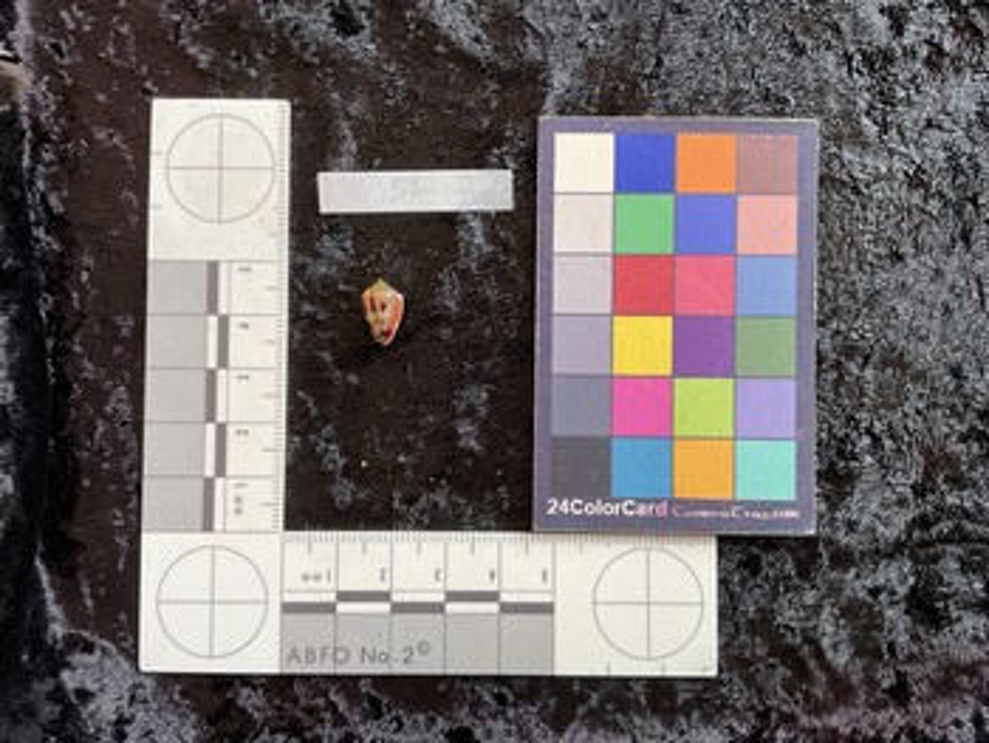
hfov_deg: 61.6
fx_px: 829
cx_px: 494
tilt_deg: -89.2
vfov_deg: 48.3
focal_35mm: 29
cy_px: 372
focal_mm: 3
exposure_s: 1/60
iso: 40
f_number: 1.8
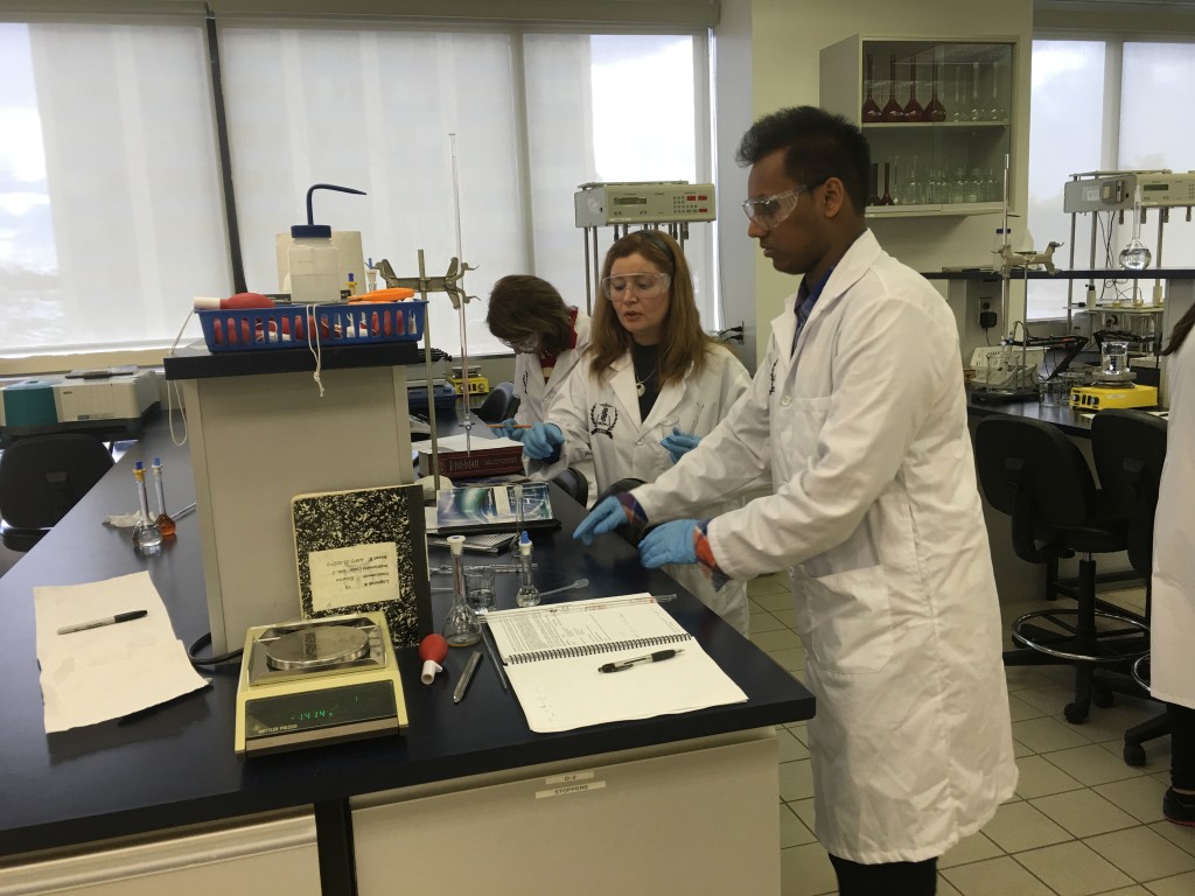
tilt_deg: -8.4
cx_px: 598
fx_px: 1001
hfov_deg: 61.7
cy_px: 448
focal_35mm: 29
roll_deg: +1.2
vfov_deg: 48.2
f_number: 2.2
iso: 25
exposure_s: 1/30
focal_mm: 4.15
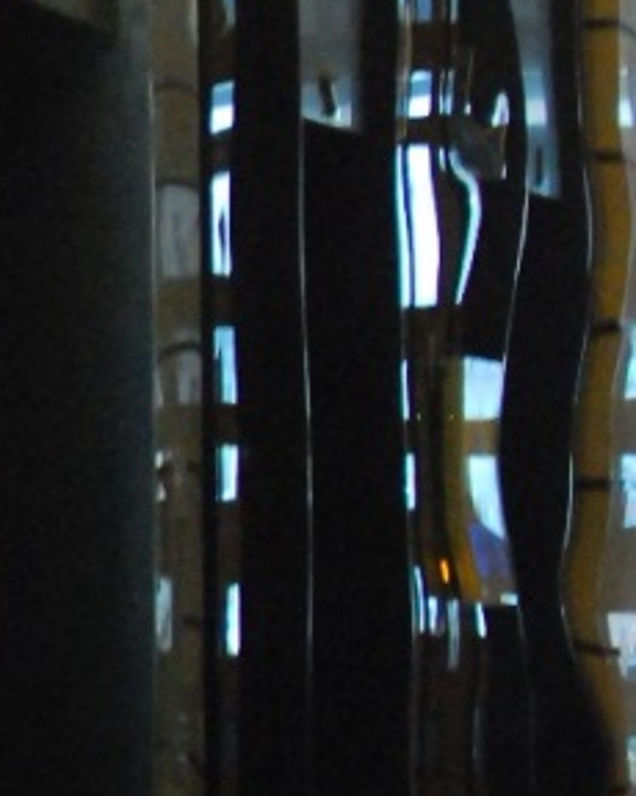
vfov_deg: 10.6
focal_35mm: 182
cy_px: 466
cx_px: -463
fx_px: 4287
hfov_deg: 8.2
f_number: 2.8
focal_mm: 24
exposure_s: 1/10
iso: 1600
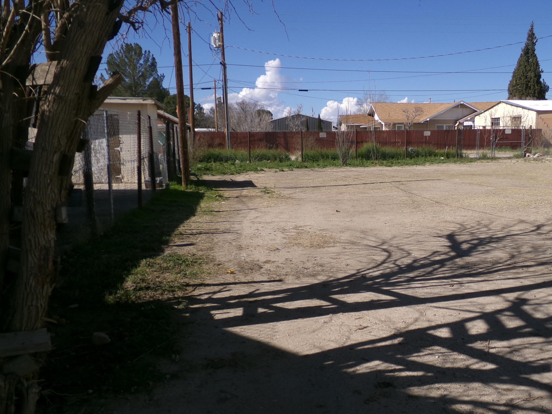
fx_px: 558
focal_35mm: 35
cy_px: 211
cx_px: 329
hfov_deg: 52.3
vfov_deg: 40.7
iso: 100
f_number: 3.8
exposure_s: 1/950
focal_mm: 5
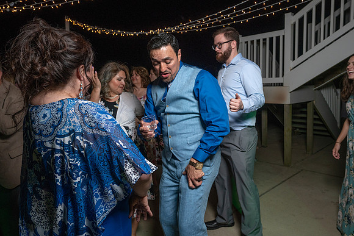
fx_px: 252
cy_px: 109
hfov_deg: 69.9
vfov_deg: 50.2
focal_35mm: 26
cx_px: 197
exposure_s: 1/250
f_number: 5.6
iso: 2000
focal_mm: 23
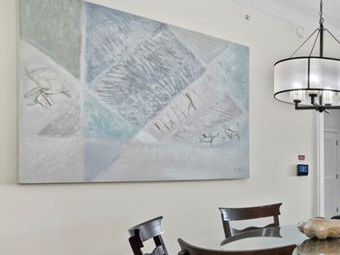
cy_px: 175
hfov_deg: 38.0
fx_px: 364
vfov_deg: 38.2
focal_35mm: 37
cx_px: 404
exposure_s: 1/4
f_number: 9
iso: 640
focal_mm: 7
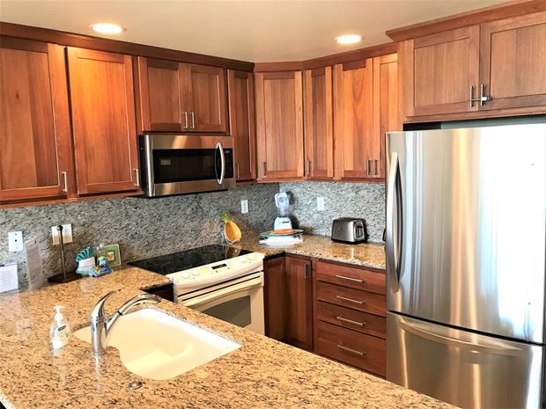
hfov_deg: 63.4
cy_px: 204
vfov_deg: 49.7
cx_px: 273
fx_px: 442
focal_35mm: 28
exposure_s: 1/15
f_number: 1.8
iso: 40
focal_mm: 3.99
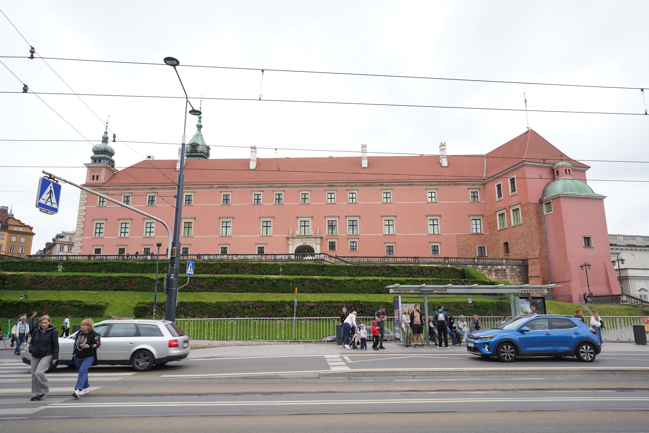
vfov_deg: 53.1
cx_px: 324
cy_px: 216
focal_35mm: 24
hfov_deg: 73.7
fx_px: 433
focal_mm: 24
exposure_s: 1/100
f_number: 8
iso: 100
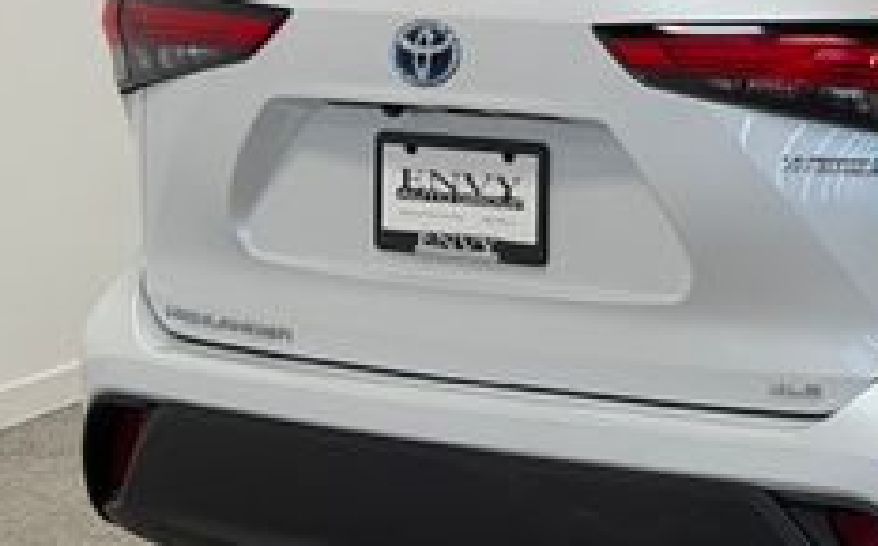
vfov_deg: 9.3
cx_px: 1112
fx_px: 3346
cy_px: 64
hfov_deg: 14.4
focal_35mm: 140
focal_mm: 6.76
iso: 64
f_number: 1.78
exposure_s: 1/407
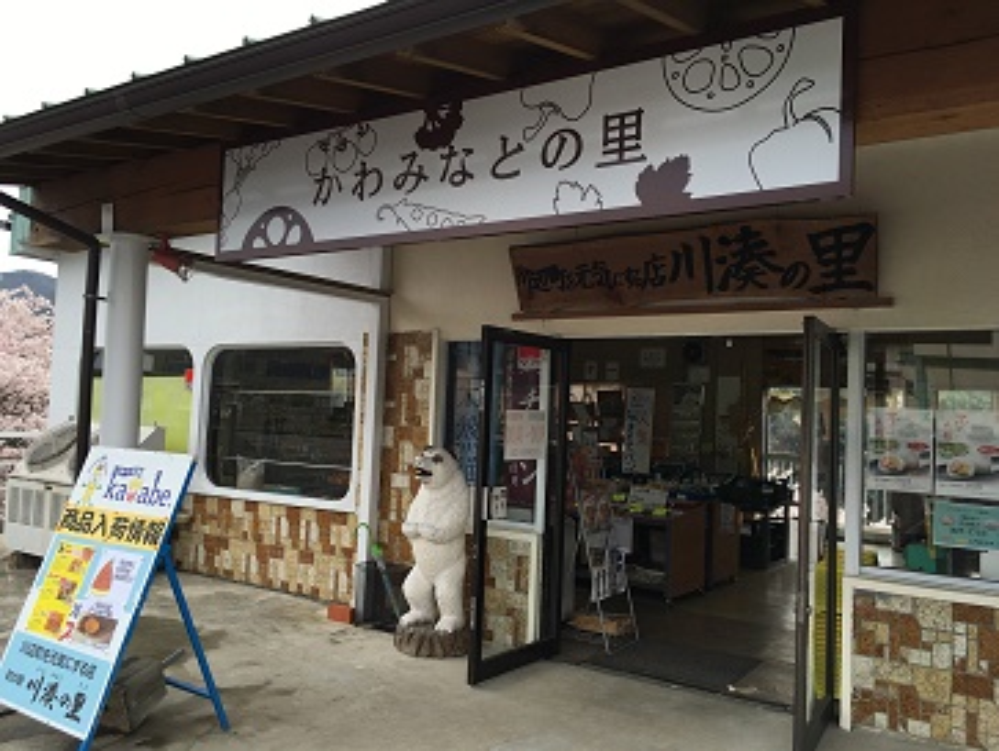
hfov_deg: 61.6
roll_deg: -2.3
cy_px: 376
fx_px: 838
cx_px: 500
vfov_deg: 48.3
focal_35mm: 29
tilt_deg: +0.1
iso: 25
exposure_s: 1/442
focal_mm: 4.15
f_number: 2.2
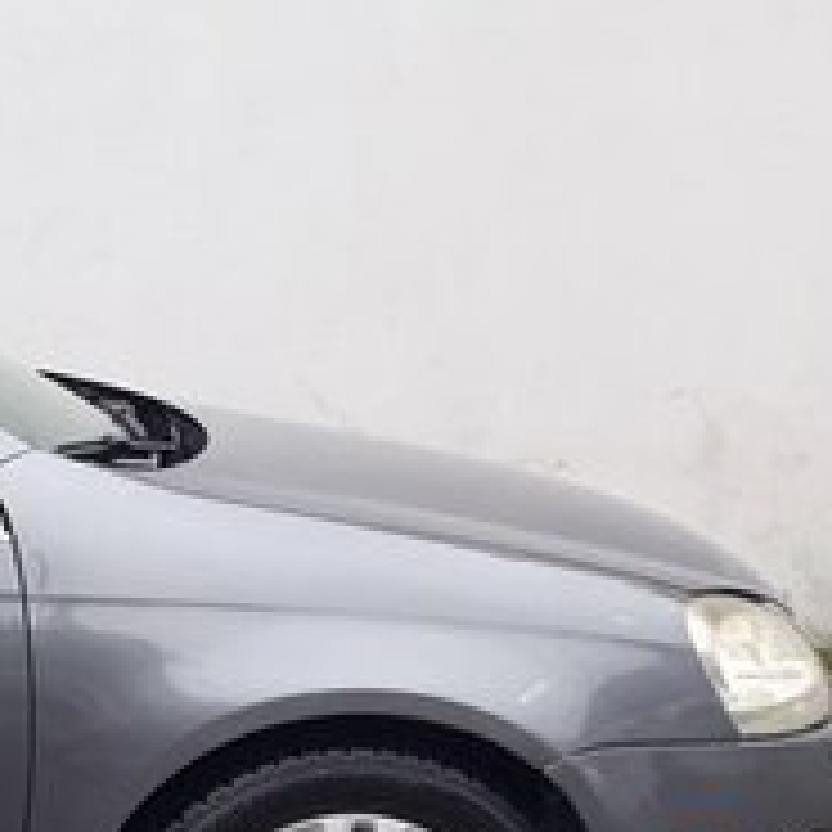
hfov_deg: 17.5
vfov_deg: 20.0
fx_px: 2311
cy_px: 744
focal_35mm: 85
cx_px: -544
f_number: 1.7
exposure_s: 1/395
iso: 40
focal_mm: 3.71
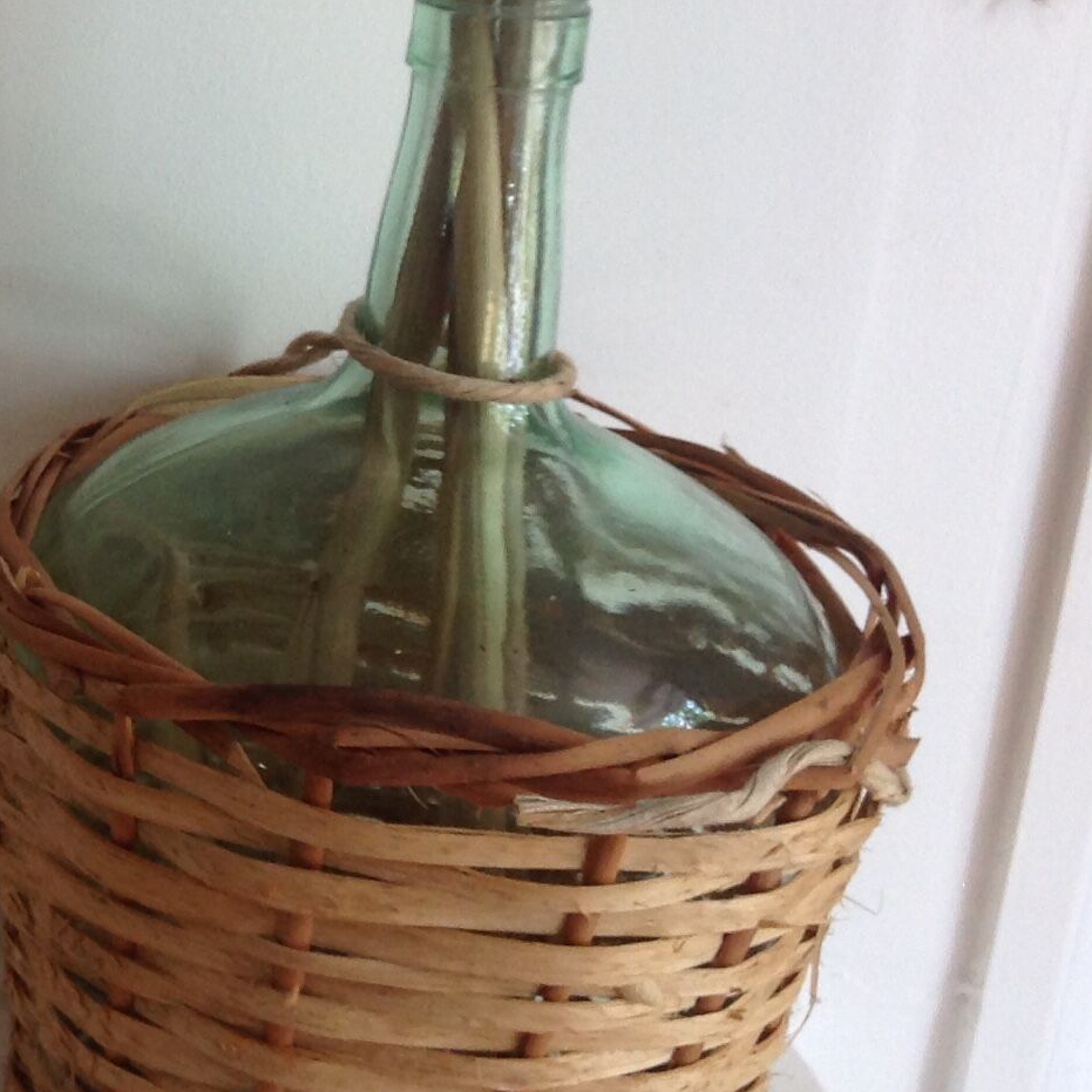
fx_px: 3069
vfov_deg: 20.0
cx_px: -266
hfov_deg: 18.9
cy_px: 243
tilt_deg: -17.1
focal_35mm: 86
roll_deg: -3.2
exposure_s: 1/15
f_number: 2.4
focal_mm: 4.28
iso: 64
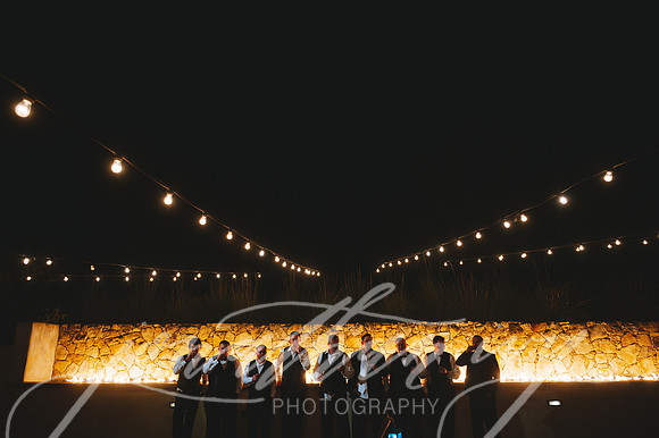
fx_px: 439
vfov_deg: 53.1
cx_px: 330
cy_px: 219
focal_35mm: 24
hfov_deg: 73.8
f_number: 2.8
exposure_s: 1/320
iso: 2000
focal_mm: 24
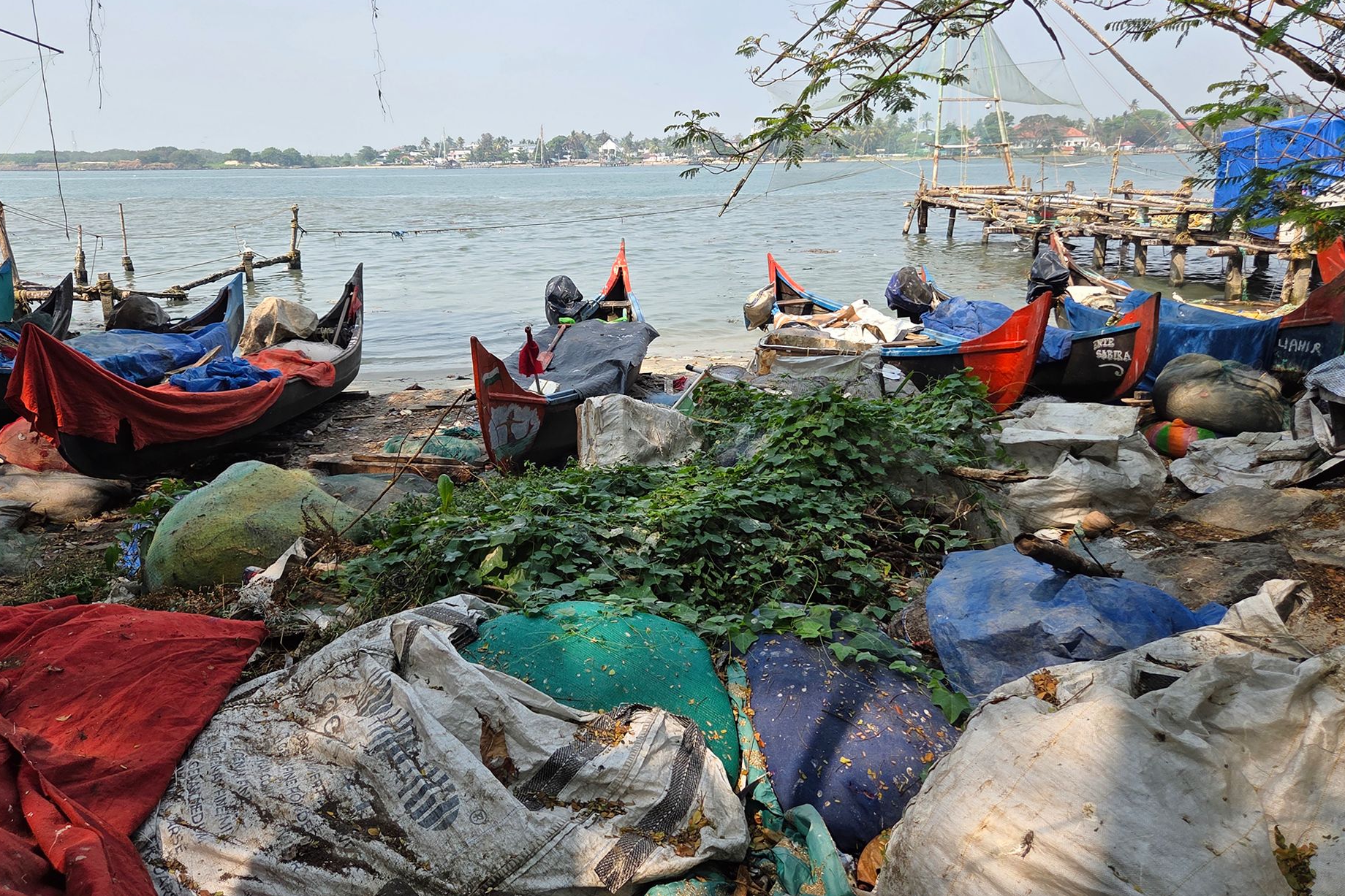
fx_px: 971
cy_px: 390
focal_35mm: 26
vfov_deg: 49.4
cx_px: 628
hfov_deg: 69.3
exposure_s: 1/3134
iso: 80
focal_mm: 5.4
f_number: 1.8
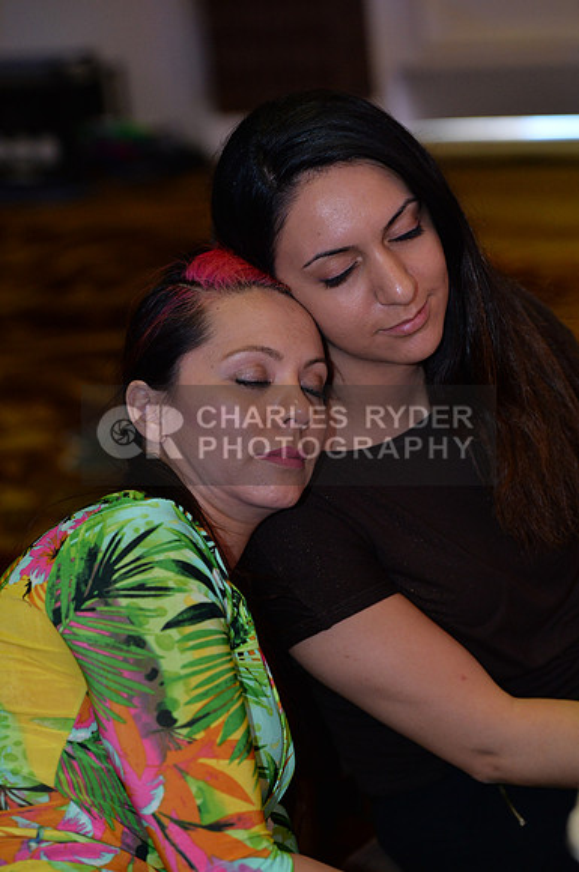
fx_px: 2541
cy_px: 436
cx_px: 290
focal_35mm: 105
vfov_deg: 19.5
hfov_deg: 13.0
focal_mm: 105
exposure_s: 1/250
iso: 1600
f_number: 3.5
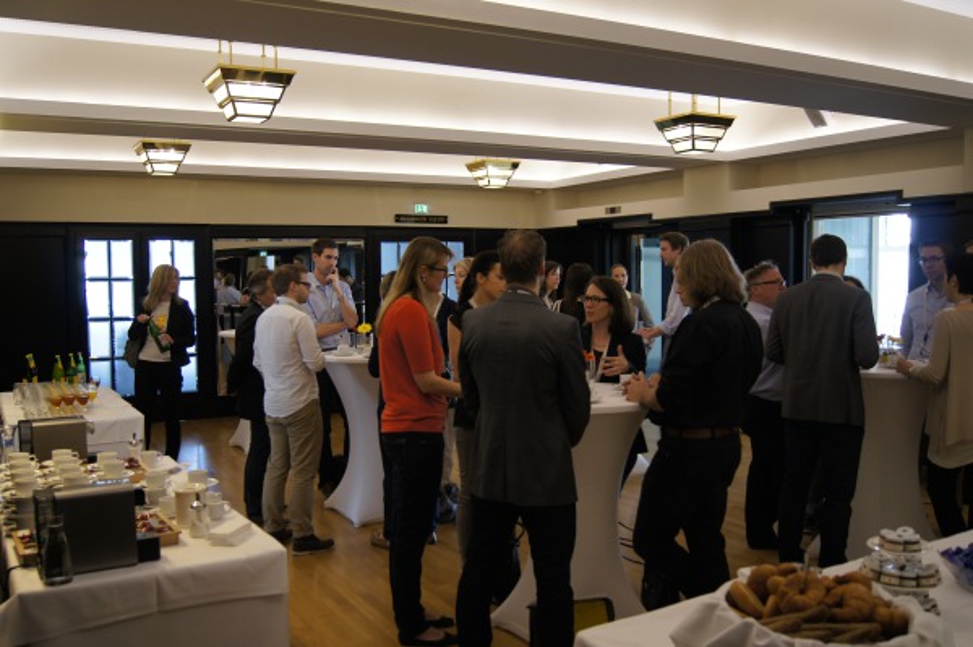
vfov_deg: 39.9
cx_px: 486
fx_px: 891
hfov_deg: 57.3
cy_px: 324
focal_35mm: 33
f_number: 4
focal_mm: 22
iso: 500
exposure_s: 1/40
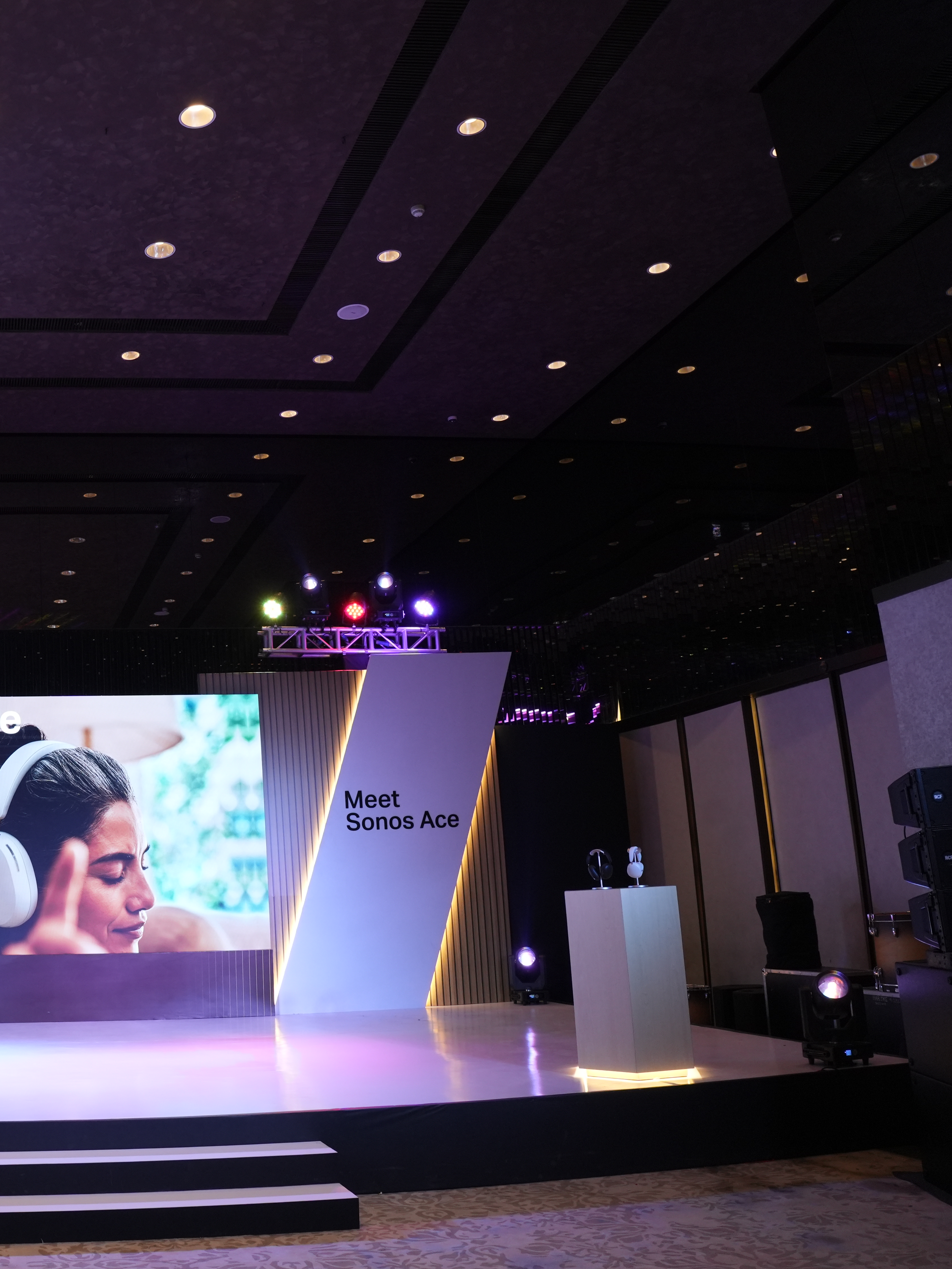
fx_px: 1100
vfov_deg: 60.0
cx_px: 0
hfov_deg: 40.9
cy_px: 644
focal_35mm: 30
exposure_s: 1/60
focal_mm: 20
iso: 1600
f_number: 6.3
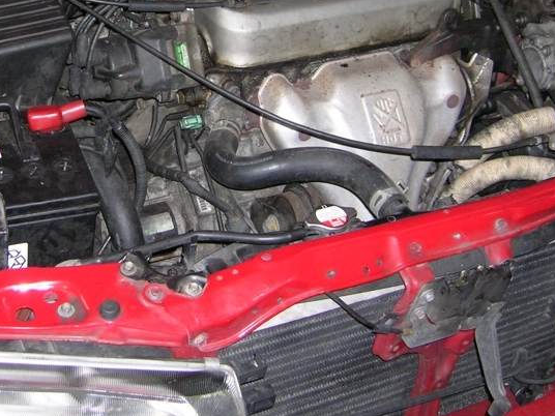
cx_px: 170
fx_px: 1026
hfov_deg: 30.0
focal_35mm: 64
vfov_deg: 22.6
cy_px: 75
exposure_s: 1/60.1
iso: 94
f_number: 2.9
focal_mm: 5.7
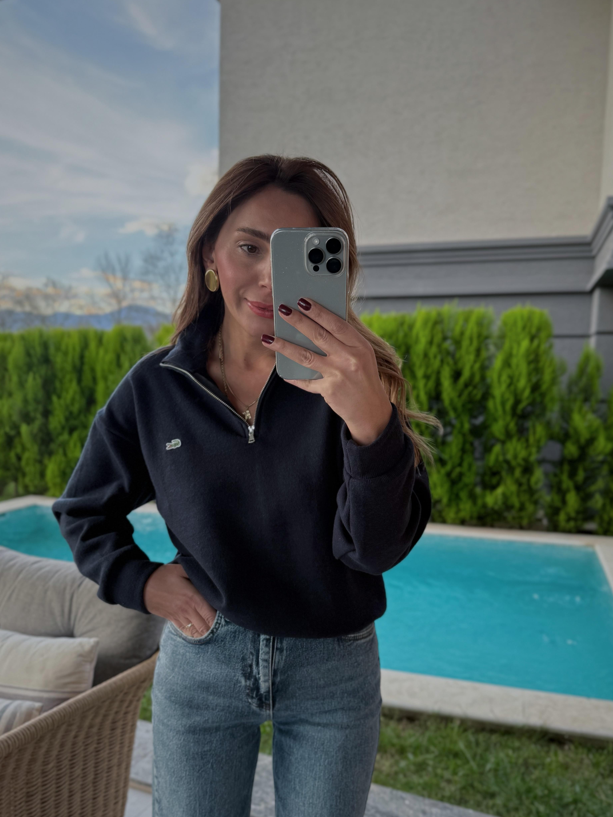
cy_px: 462
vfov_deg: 63.2
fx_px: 661
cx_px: 328
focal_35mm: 28
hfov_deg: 49.7
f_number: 1.78
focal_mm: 6.76
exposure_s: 1/121
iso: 80
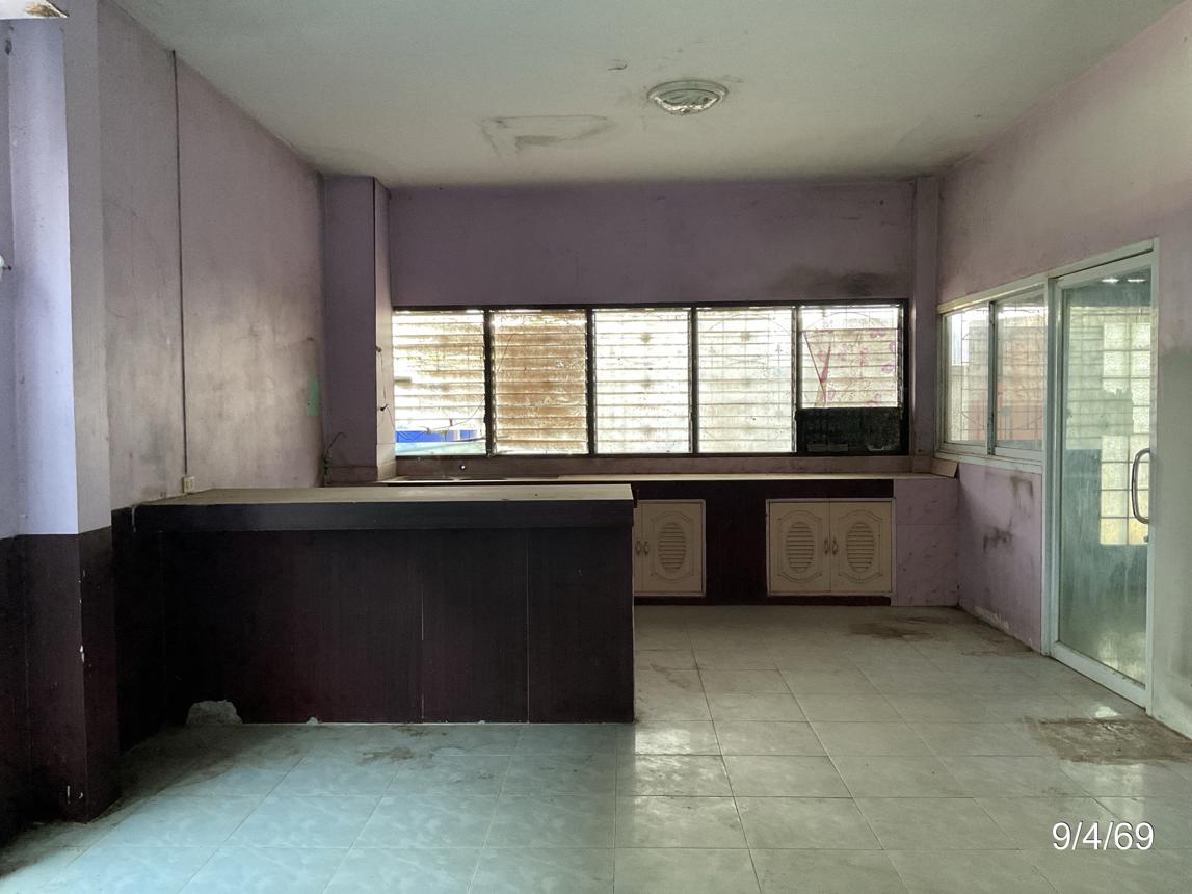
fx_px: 999
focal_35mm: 29
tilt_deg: -1.8
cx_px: 596
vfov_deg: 48.2
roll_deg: +0.4
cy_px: 447
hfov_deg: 61.7
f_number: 1.8
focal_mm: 3
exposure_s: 1/50
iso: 200
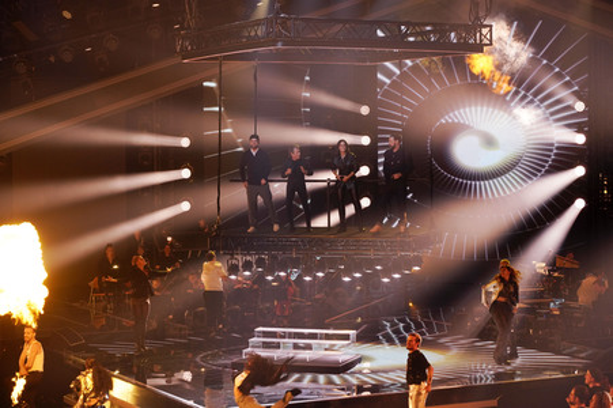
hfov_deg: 24.8
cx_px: 306
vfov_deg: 16.6
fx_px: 1395
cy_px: 204
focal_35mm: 82
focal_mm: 82
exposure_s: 1/100
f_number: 5.6
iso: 2000
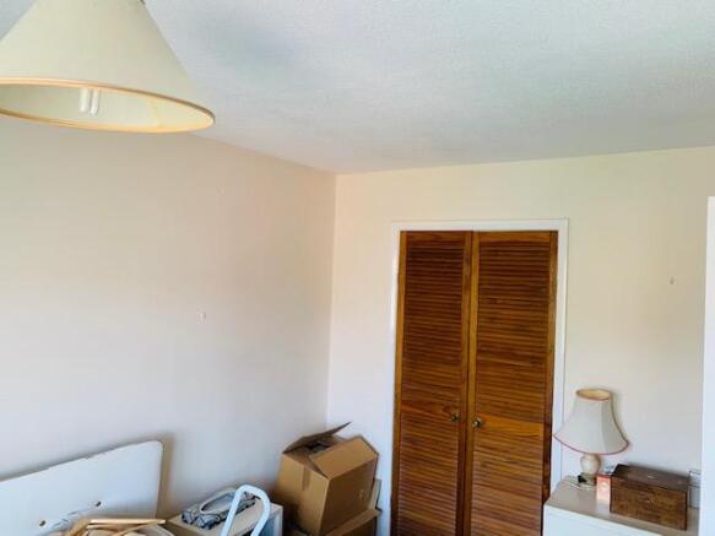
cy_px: 268
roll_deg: -2.4
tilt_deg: -0.3
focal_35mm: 26
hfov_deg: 67.3
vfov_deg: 53.0
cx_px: 358
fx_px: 537
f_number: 1.8
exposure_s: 1/94
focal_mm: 4.25
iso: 100
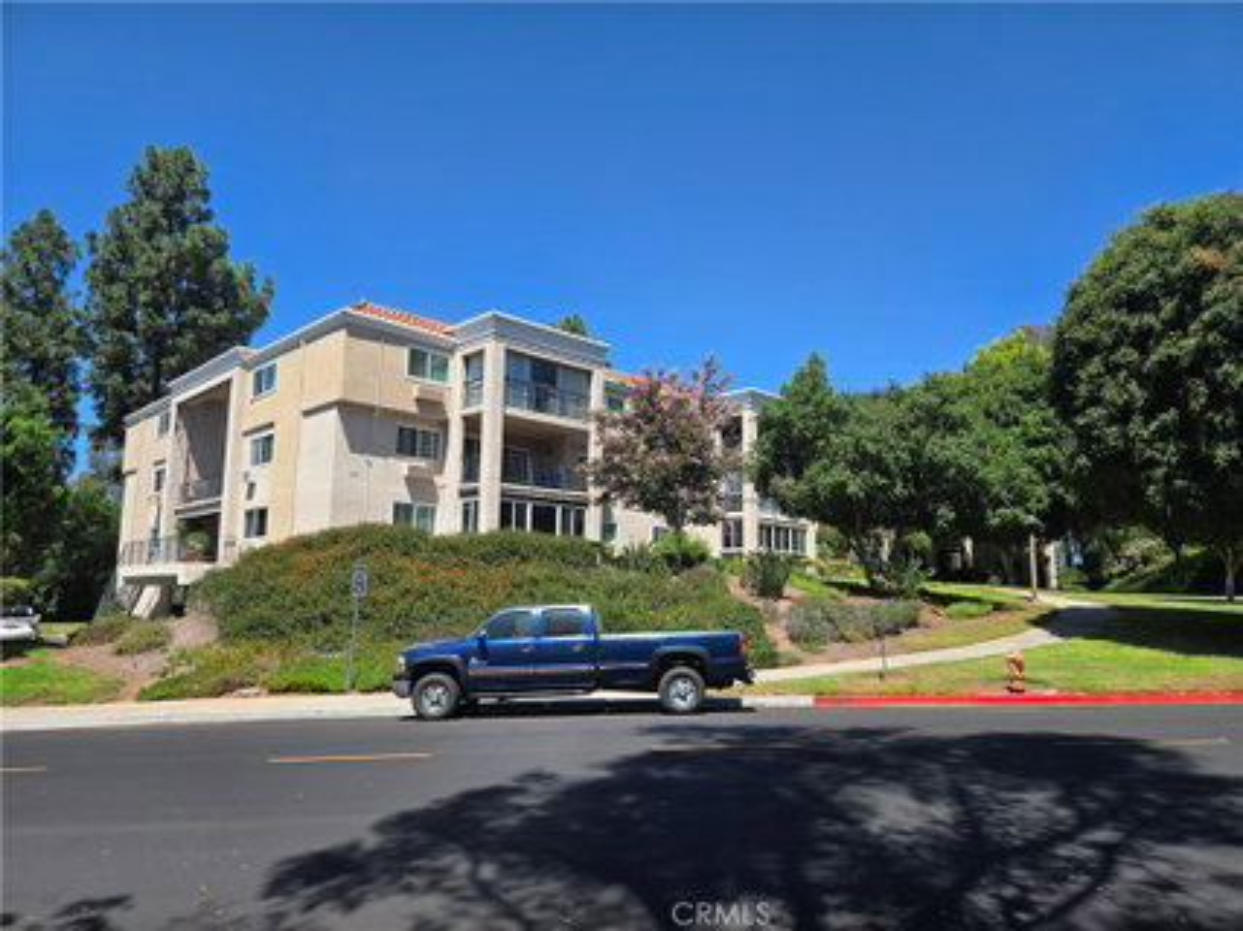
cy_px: 466
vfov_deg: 58.9
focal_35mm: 23
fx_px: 826
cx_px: 622
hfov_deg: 73.9
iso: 50
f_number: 1.8
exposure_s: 1/2921
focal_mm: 5.4
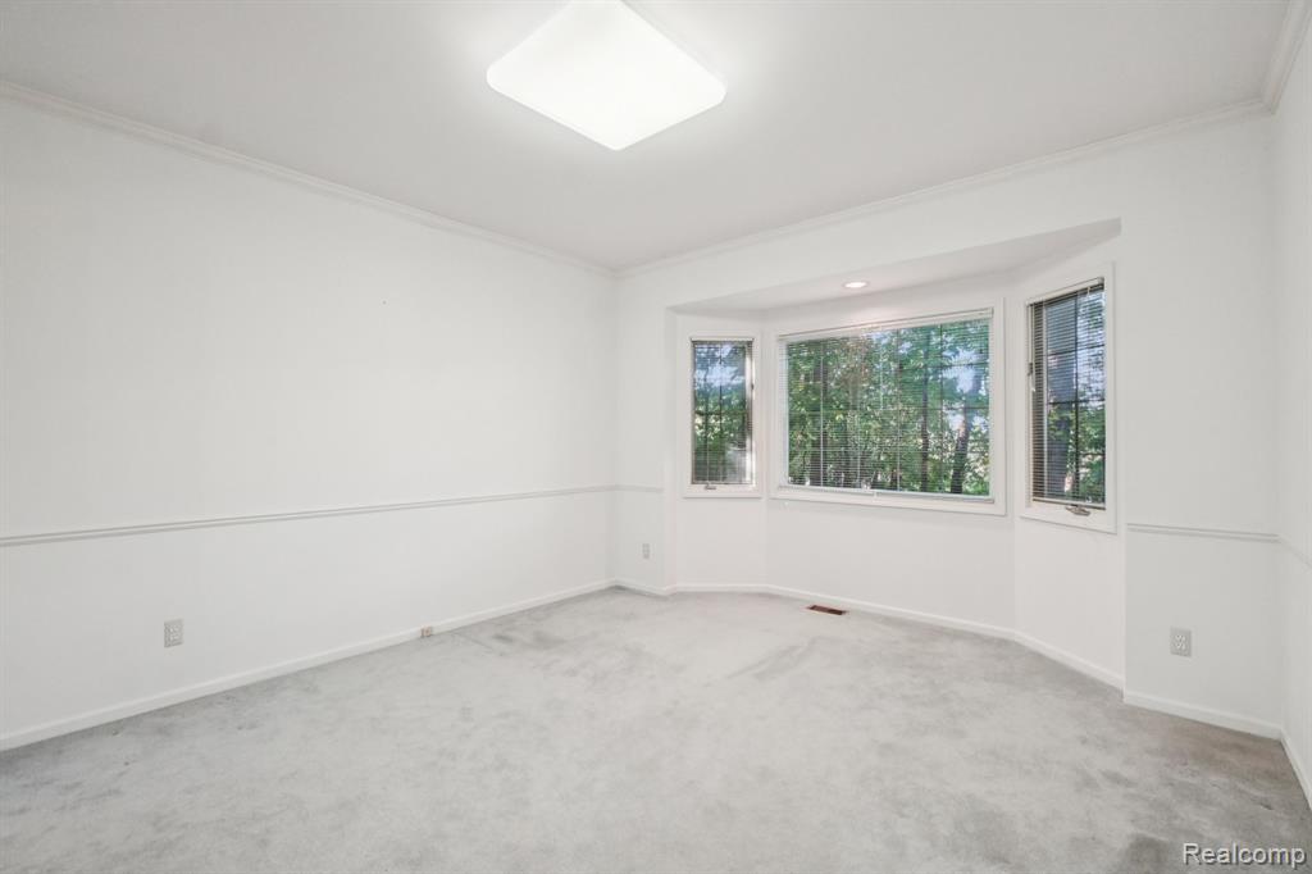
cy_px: 437
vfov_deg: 77.3
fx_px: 546
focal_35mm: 15
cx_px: 656
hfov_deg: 100.4
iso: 800
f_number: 8
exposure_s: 1/30
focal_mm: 10
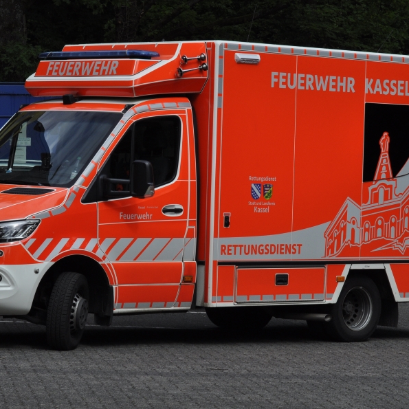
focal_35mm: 135
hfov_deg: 12.9
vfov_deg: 12.9
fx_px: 1805
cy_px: 204
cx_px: 190
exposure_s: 1/1250
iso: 500
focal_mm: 70
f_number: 9
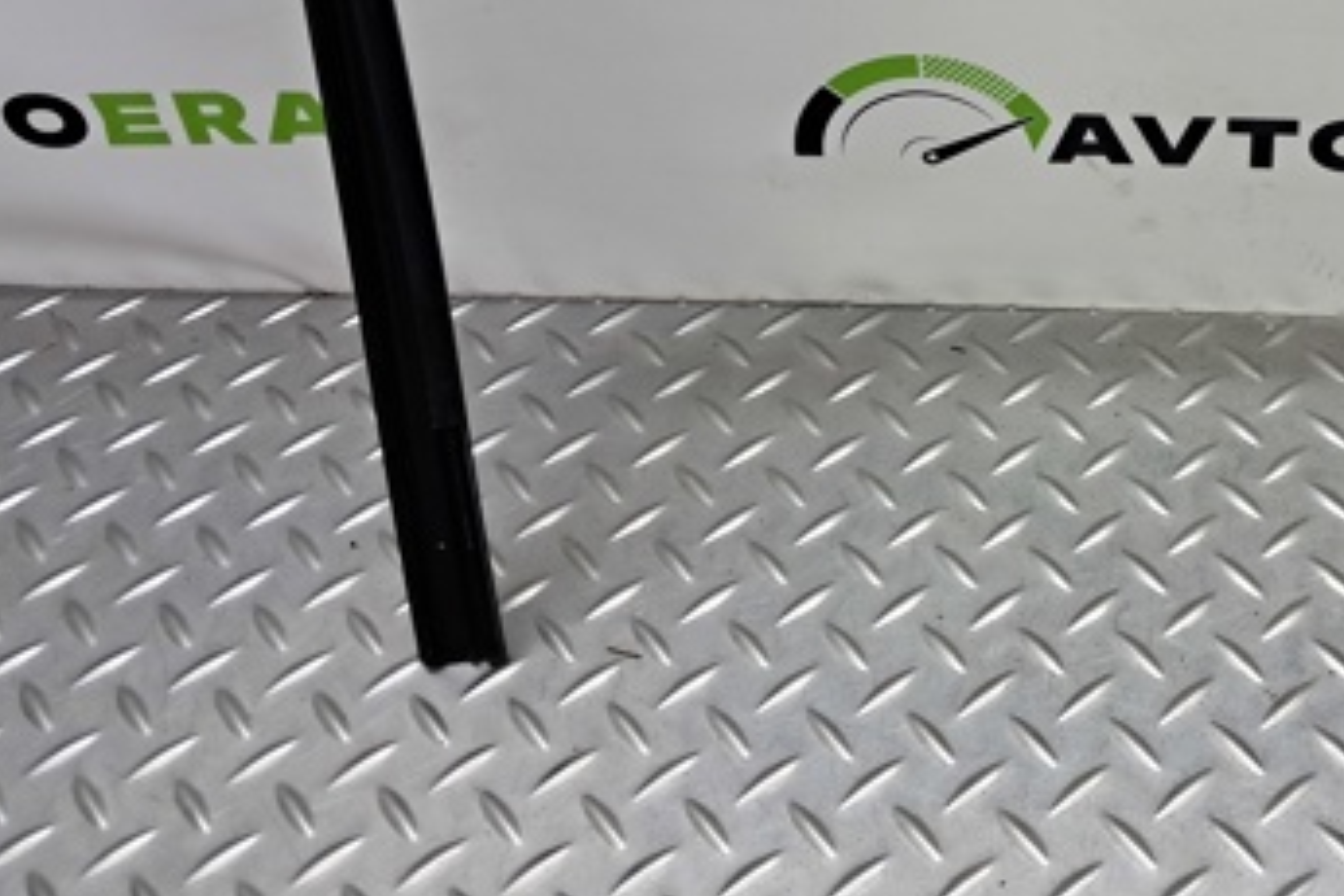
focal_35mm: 52
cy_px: 177
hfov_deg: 36.5
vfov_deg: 25.5
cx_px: 1134
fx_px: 1941
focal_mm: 4
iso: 100
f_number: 1.8
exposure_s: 1/50
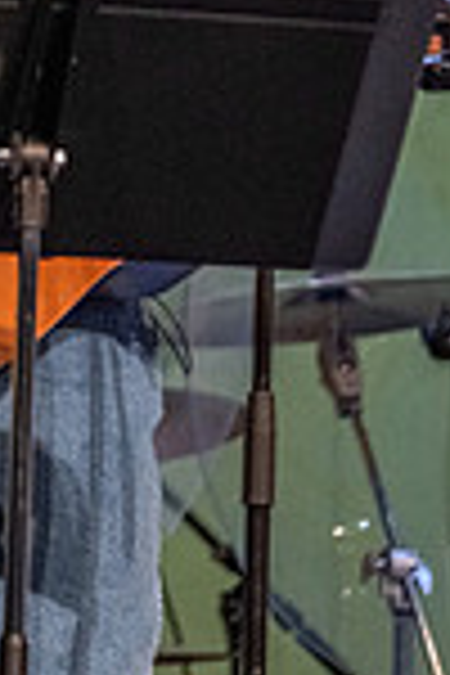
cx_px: -108
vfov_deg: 3.3
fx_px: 11793
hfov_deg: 2.2
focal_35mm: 629
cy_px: -122
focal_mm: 140
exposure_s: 1/210
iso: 1250
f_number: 2.8
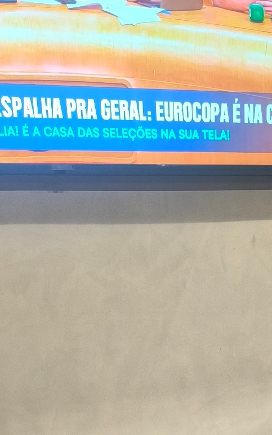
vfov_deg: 25.9
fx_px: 794
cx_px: 234
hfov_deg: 19.2
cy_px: 573
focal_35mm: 67
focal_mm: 6.14
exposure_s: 1/60
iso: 640
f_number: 1.65
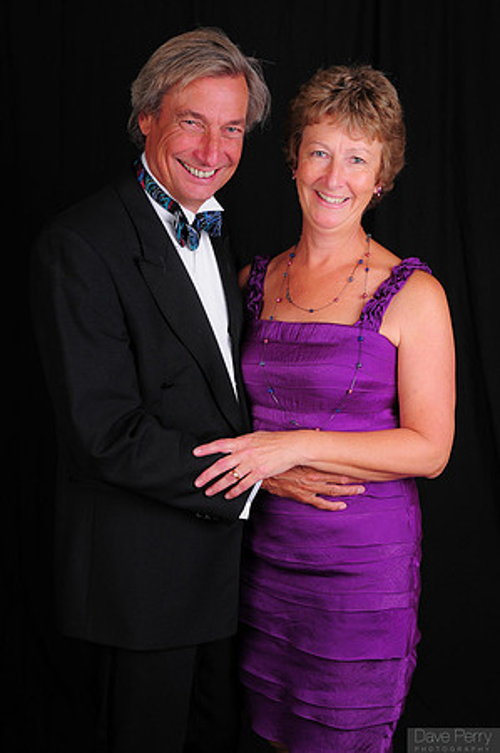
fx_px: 971
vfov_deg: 42.4
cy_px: 376
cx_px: 250
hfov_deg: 28.9
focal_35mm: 46
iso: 200
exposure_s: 1/125
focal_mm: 31
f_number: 8
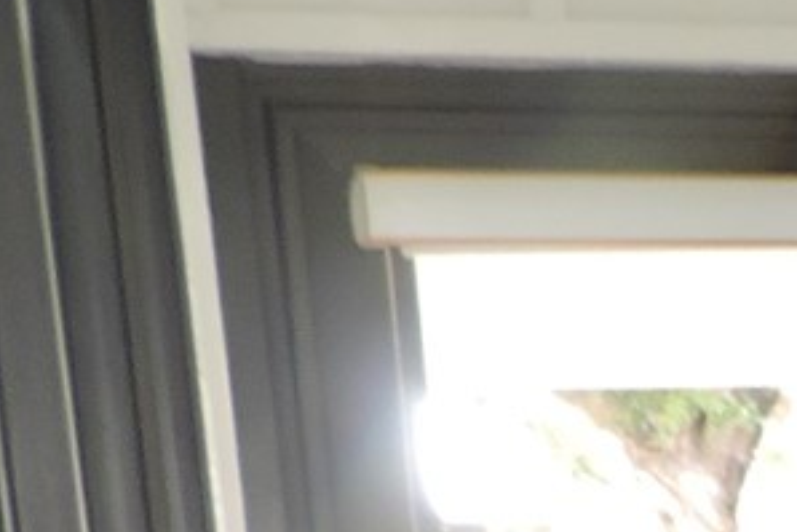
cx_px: 1535
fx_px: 2968
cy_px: 1305
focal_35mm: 134
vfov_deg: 9.1
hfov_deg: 13.4
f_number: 3
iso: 280
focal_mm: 4.3
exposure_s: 1/40
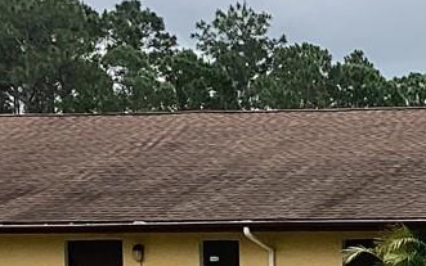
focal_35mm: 159
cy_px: 387
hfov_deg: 12.5
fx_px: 1846
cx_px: 651
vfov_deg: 8.1
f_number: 2.4
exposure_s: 1/590
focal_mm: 3.3
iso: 25
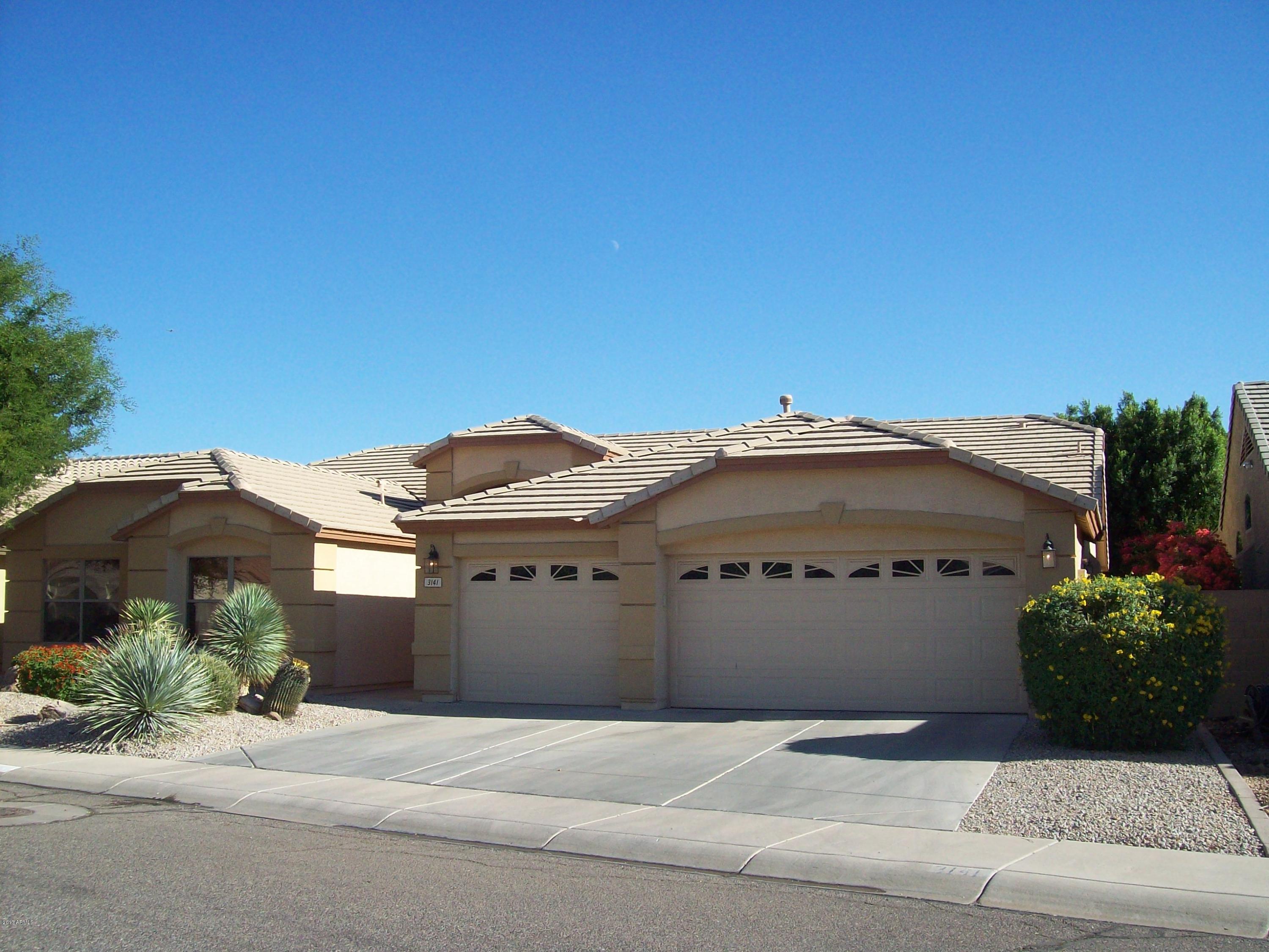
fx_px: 1320
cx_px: 634
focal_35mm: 36
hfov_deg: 51.4
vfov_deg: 39.7
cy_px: 476
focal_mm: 6
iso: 80
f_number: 4.8
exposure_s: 1/491
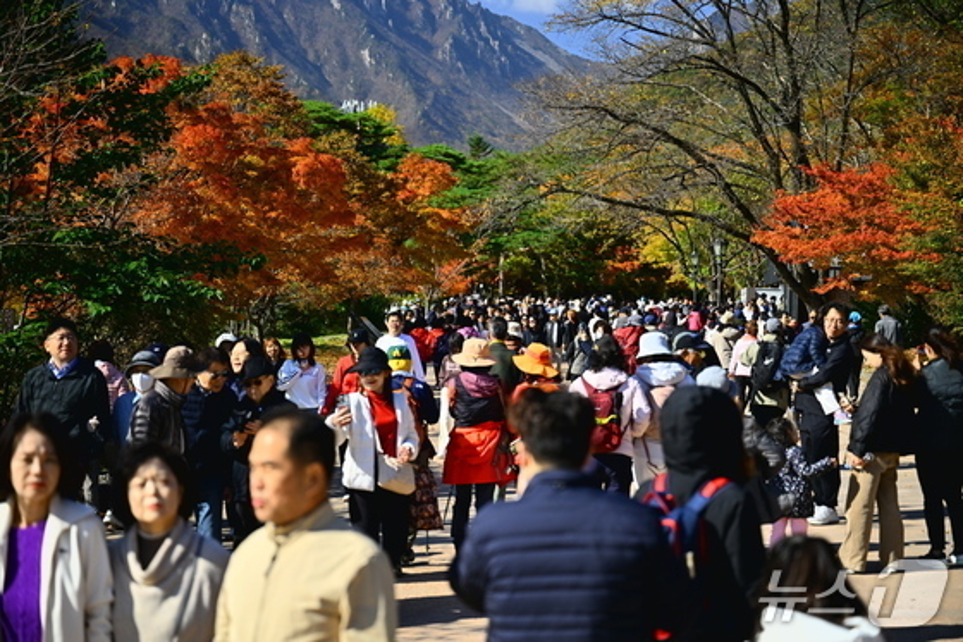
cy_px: 321
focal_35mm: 70
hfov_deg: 28.9
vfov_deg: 19.4
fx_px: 1872
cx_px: 482
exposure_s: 1/800
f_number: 2.8
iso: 100
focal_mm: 70
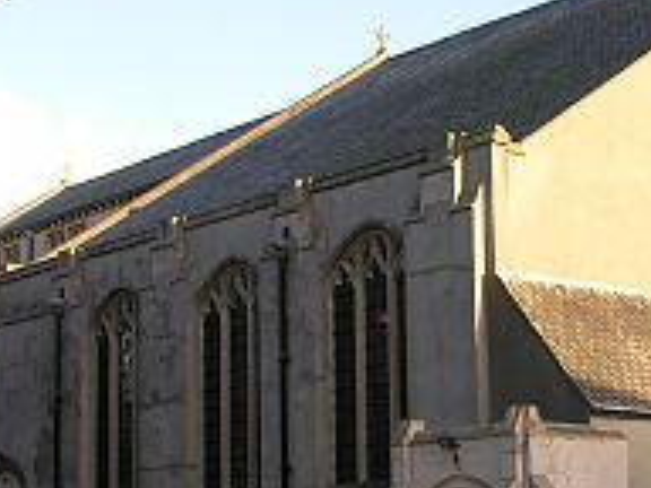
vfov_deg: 17.5
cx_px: 465
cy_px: 324
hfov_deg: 23.1
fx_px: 1580
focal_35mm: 84
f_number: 4
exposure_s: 1/92
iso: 50
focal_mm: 8.9
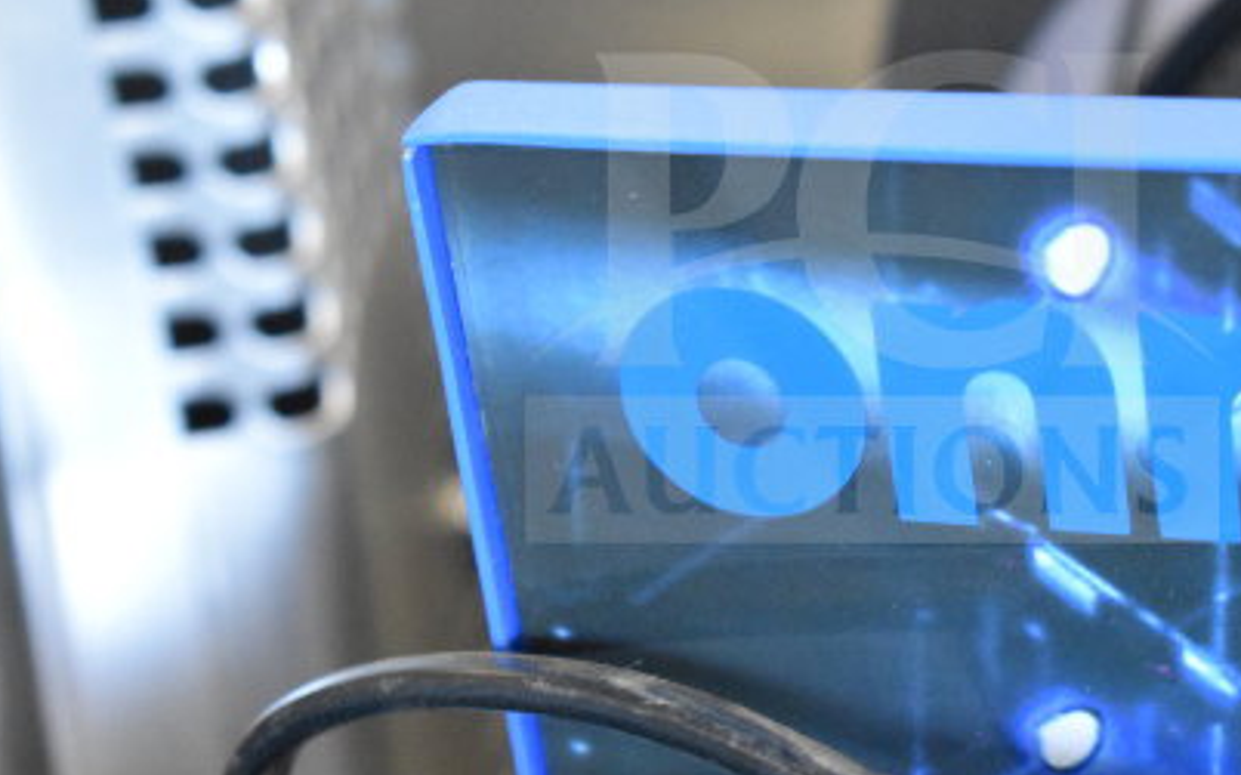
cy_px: 298
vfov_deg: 11.3
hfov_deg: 17.9
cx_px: 871
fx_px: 3922
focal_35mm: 116
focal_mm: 50
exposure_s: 1/80
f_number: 5.6
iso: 8000
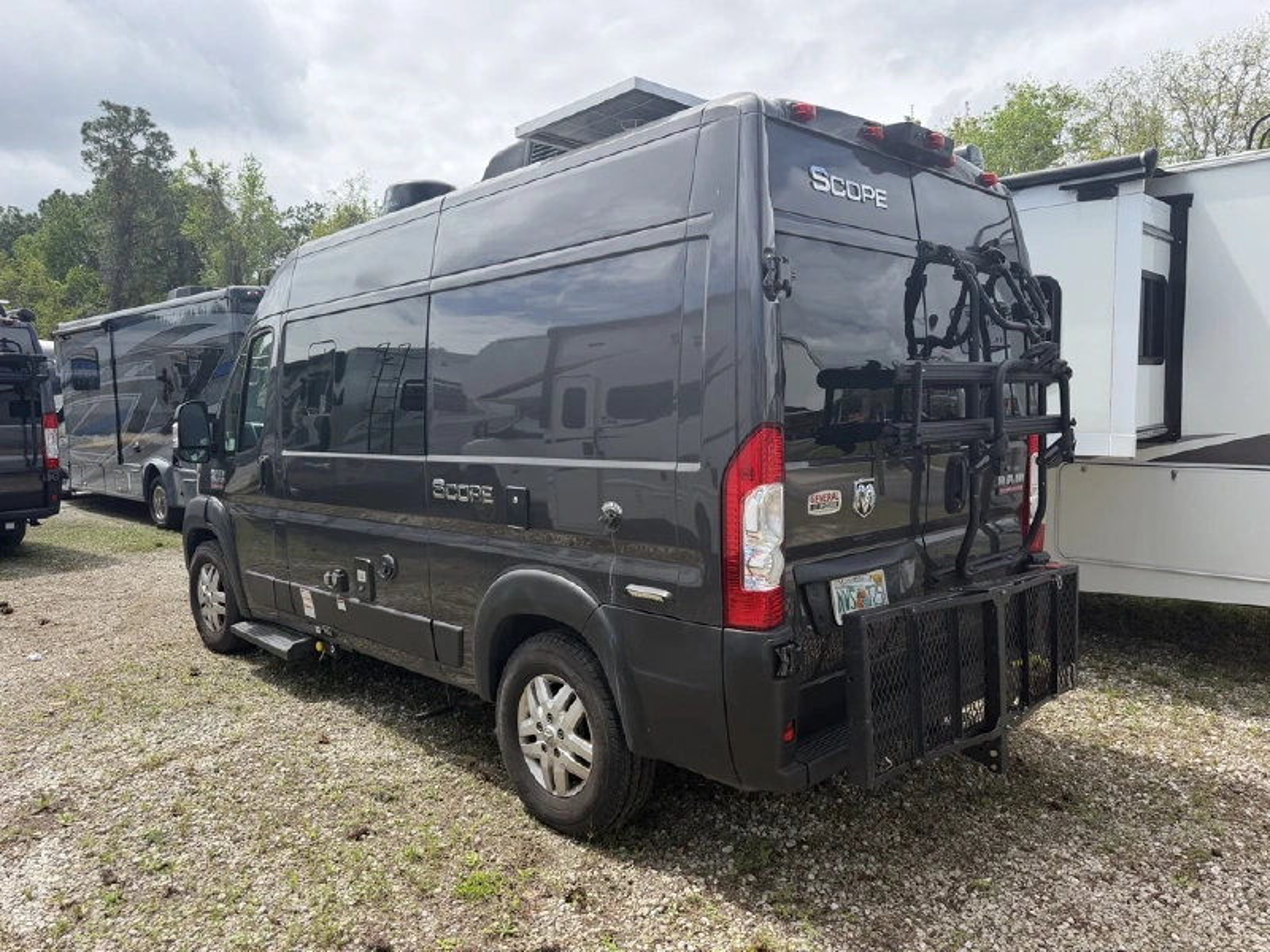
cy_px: 476
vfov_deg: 56.8
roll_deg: +1.0
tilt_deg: -3.1
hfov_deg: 71.6
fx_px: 881
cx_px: 635
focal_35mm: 24
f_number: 1.78
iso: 100
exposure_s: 1/3425
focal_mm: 6.76
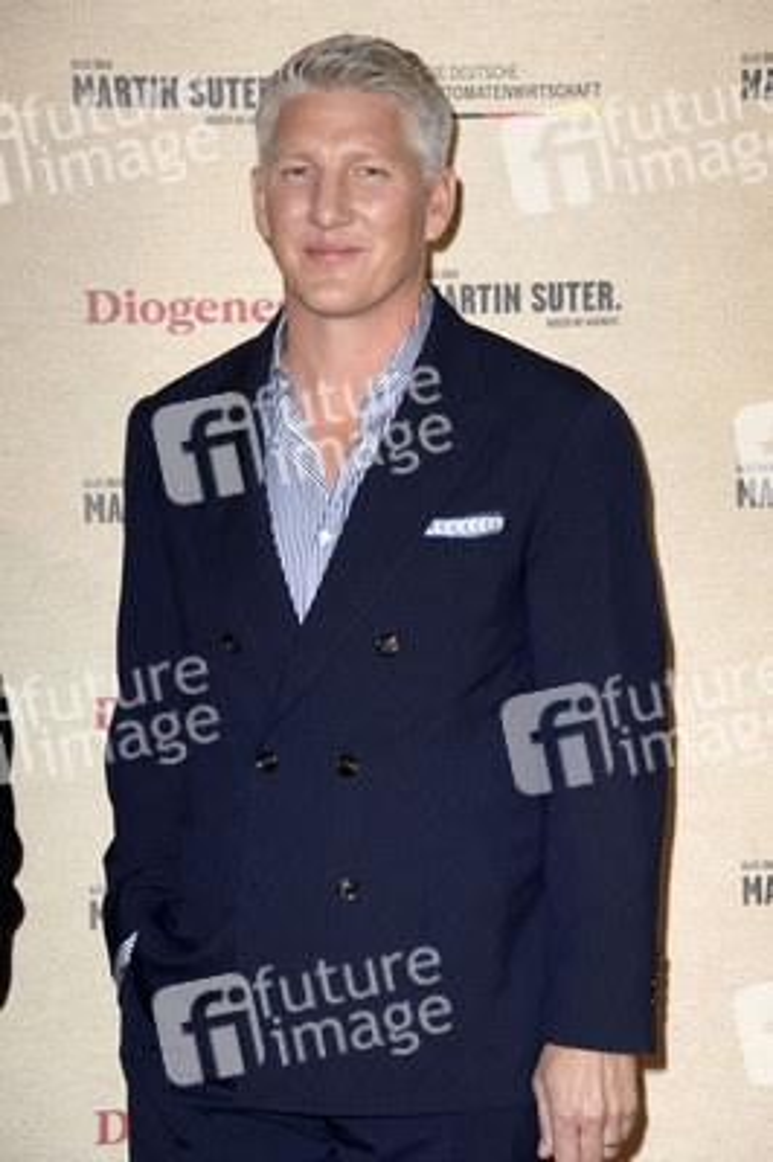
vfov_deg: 19.5
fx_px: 3387
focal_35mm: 105
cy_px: 581
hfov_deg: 13.0
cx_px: 386
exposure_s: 1/250
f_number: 5.6
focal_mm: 105
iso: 400
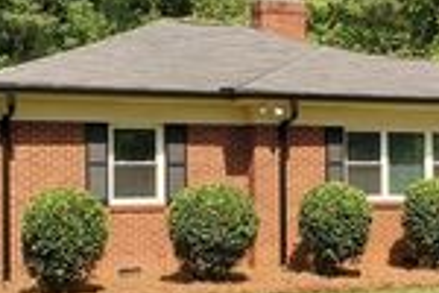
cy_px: 154
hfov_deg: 22.5
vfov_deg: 15.2
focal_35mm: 90
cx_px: 284
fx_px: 1097
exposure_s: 1/897
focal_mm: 4.3
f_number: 2.4
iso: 50
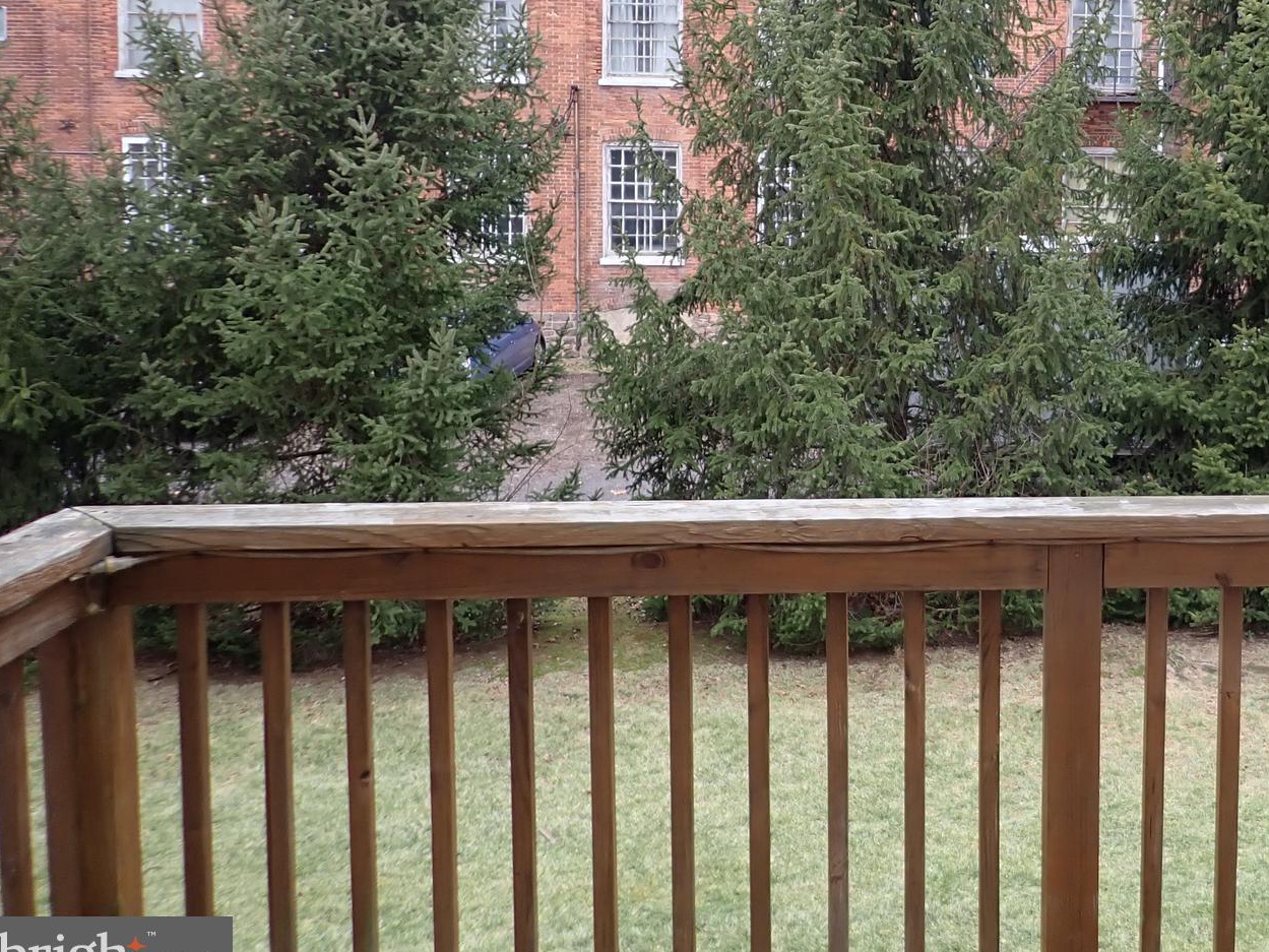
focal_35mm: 41
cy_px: 219
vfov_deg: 34.3
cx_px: 1019
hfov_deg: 43.6
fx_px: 1503
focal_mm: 4.5
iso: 100
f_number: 2
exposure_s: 1/160
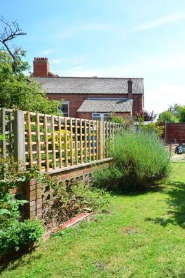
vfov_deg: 62.3
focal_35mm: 30
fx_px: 229
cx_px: 162
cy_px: 140
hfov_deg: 41.0
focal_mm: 13
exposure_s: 1/500
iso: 200
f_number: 5.6
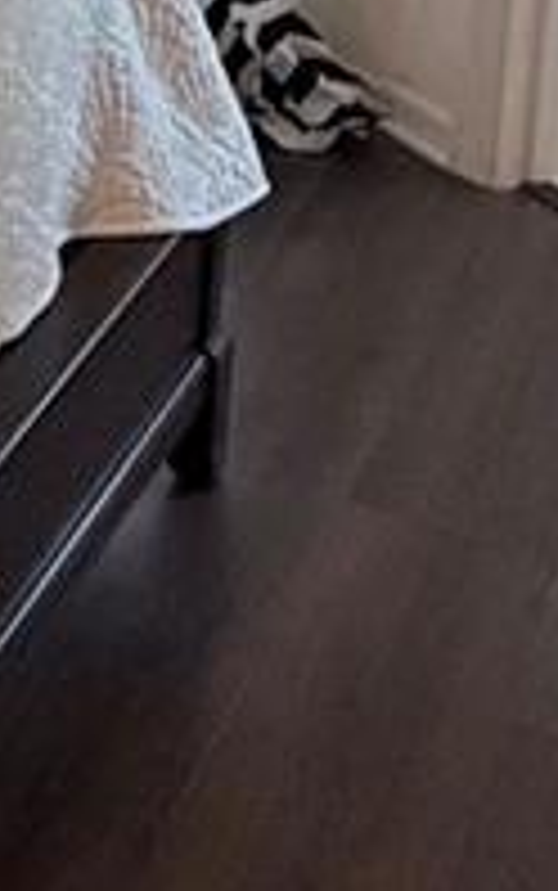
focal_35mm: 90
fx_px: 2187
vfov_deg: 20.2
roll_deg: +2.4
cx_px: -1004
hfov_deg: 10.9
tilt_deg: -10.6
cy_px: -400
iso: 400
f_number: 2.2
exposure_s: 1/60
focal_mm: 2.22
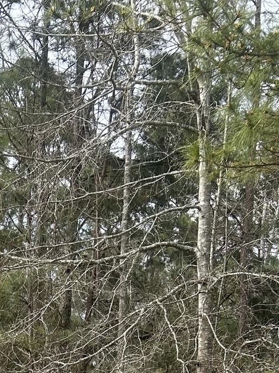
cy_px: 652
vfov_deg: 17.6
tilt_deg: -8.0
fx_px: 989
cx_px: -69
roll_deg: -2.0
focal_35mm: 92
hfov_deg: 15.4
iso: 50
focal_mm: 5.7
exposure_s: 1/1196
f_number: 1.5
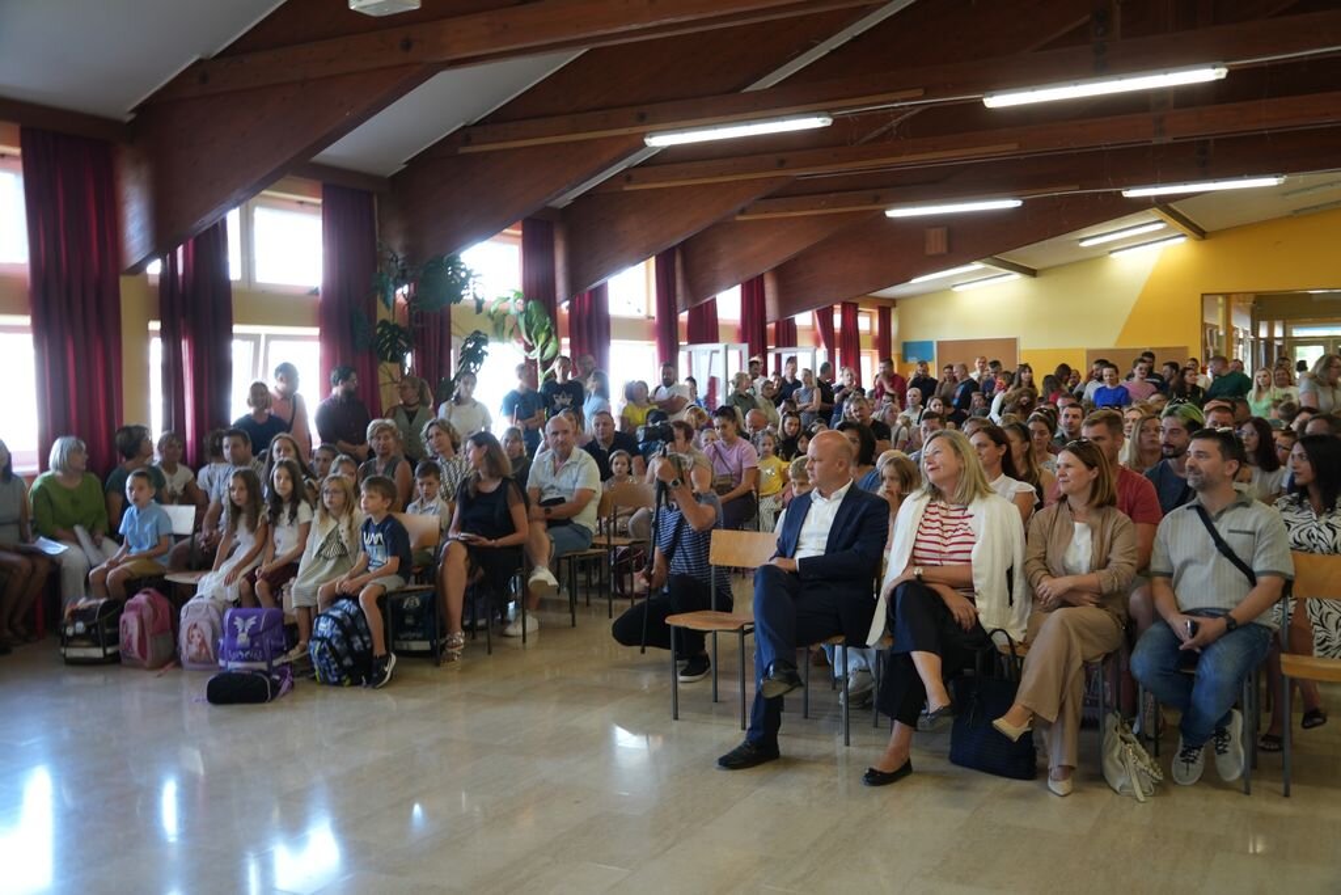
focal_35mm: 34
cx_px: 670
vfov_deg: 38.9
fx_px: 1267
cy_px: 448
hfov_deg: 55.8
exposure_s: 1/40
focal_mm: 34
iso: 500
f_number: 4
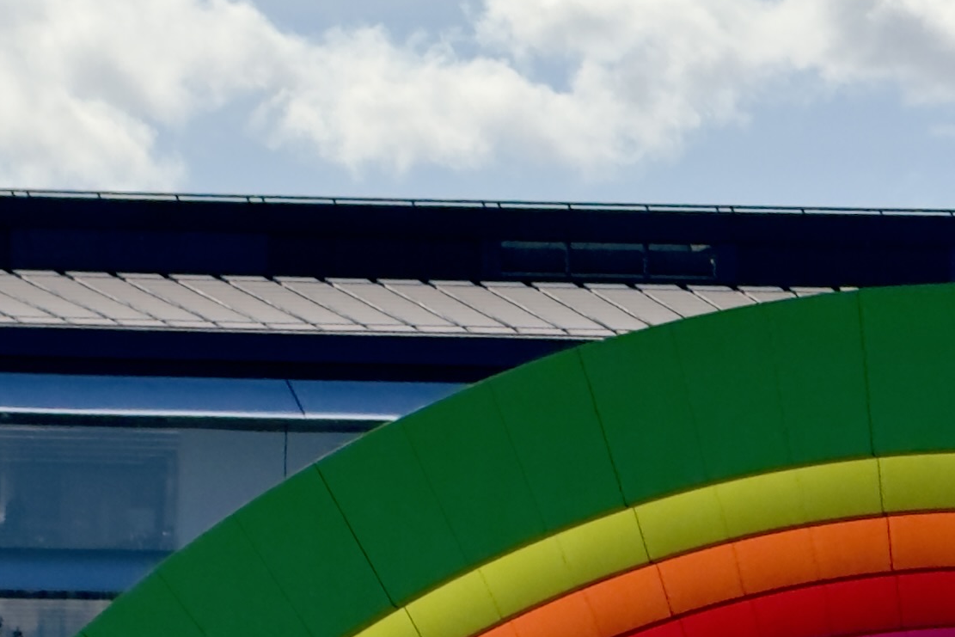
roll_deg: -0.5
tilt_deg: +3.2
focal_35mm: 453
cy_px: 508
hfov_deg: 4.5
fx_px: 12018
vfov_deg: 3.0
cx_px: 927
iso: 64
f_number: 2.8
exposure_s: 1/3509
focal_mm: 15.66
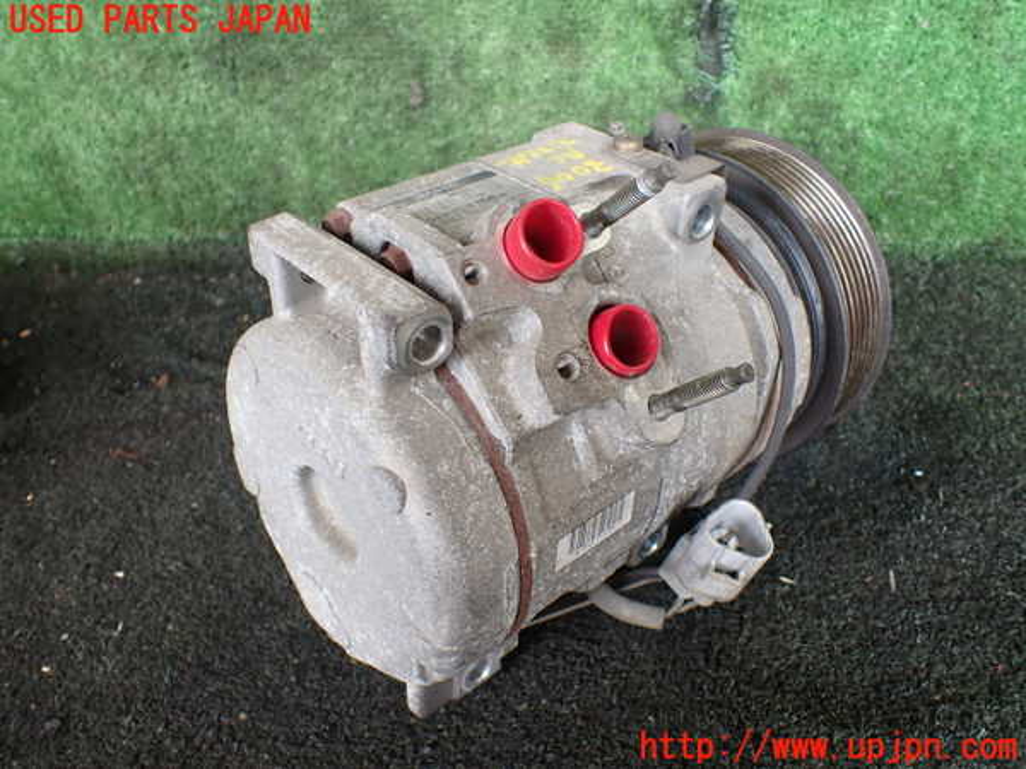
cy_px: 384
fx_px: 889
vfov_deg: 46.8
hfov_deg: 60.0
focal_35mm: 30
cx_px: 513
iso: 160
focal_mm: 5.4
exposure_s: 1/125
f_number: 2.3
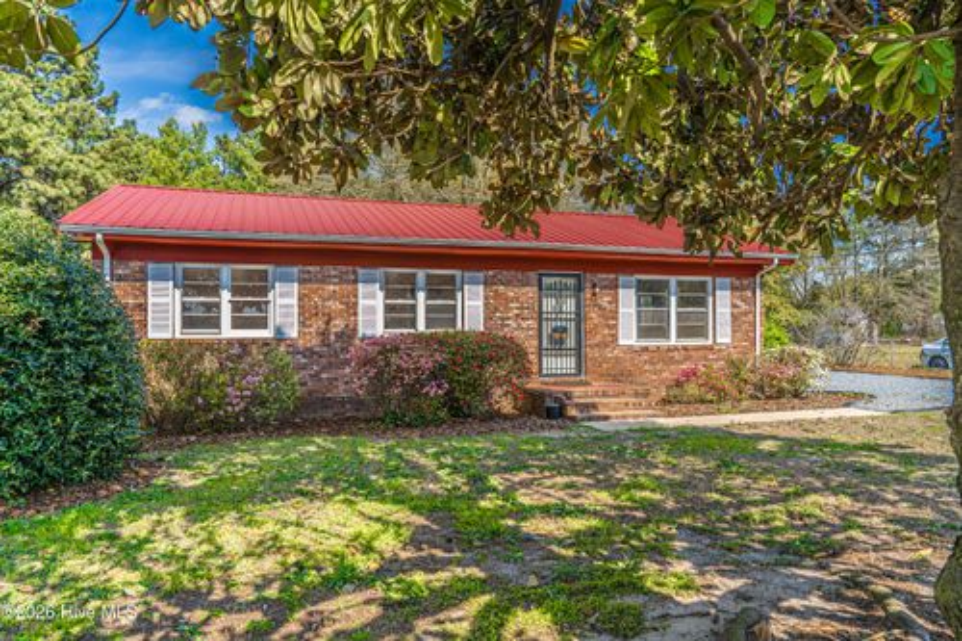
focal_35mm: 25
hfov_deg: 72.2
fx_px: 660
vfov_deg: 51.8
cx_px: 481
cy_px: 320
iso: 100
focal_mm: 24
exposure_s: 1/400
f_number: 5.6
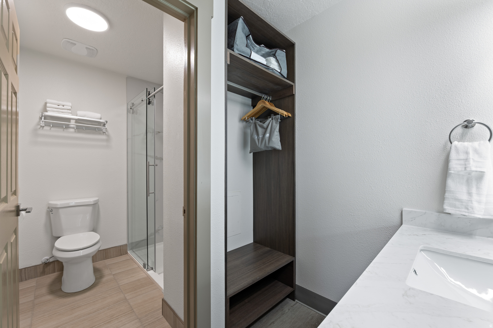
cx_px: 246
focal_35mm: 14
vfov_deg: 81.2
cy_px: 164
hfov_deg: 104.3
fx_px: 192
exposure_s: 1/4
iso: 200
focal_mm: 14
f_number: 9
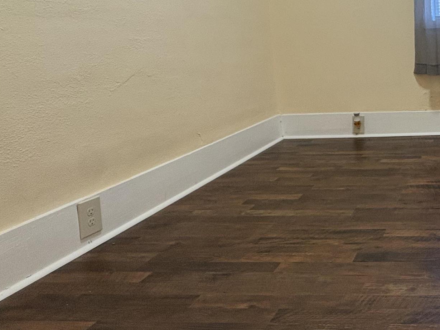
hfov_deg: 43.8
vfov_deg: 39.8
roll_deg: +2.4
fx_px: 445
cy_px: 91
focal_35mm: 35
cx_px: 453
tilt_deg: -6.7
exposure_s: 1/120
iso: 250
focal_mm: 2.22
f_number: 2.2
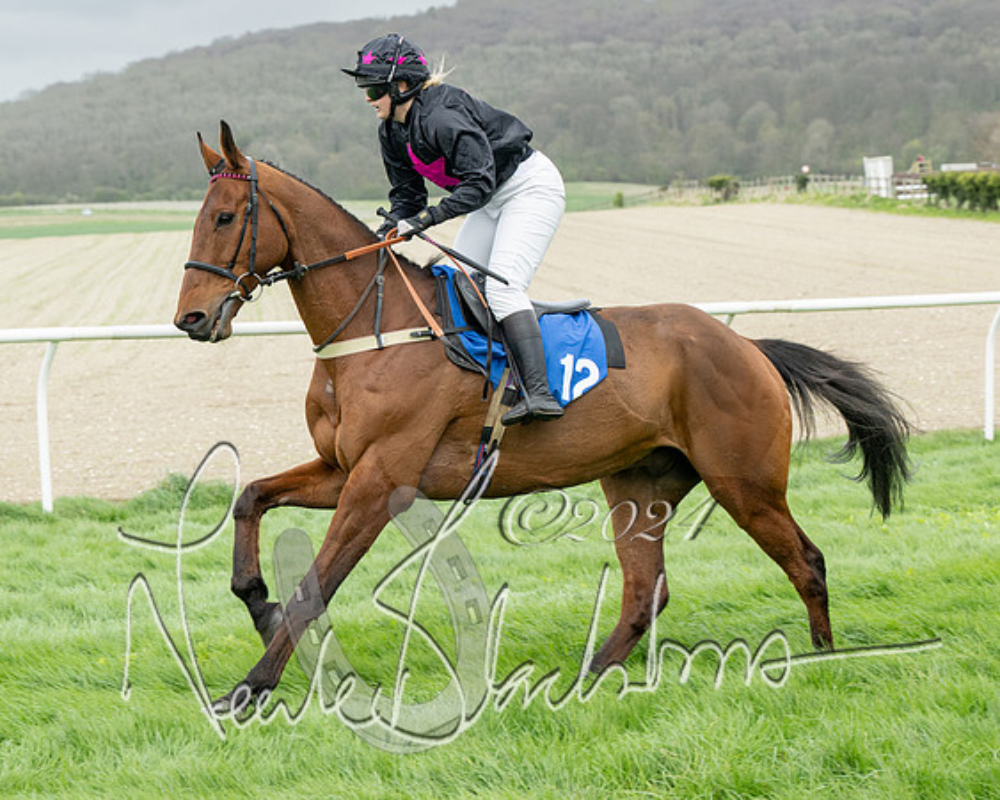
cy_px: 371
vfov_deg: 15.0
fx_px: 3041
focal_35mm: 103
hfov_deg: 18.7
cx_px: 472
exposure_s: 1/800
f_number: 5
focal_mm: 70
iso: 400
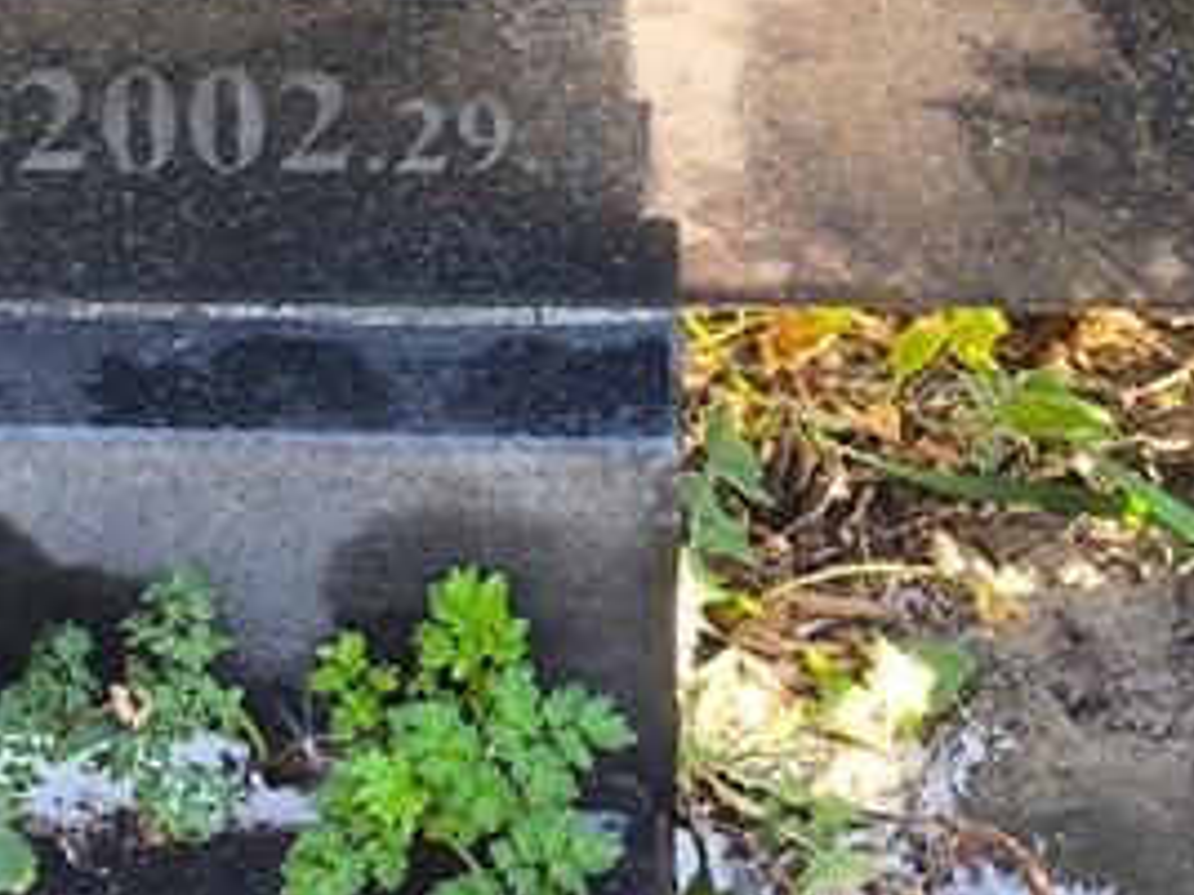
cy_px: -396
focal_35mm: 149
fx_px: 5139
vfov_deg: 9.7
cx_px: 564
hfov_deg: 13.3
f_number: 1.7
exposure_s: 1/120
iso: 80
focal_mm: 4.71
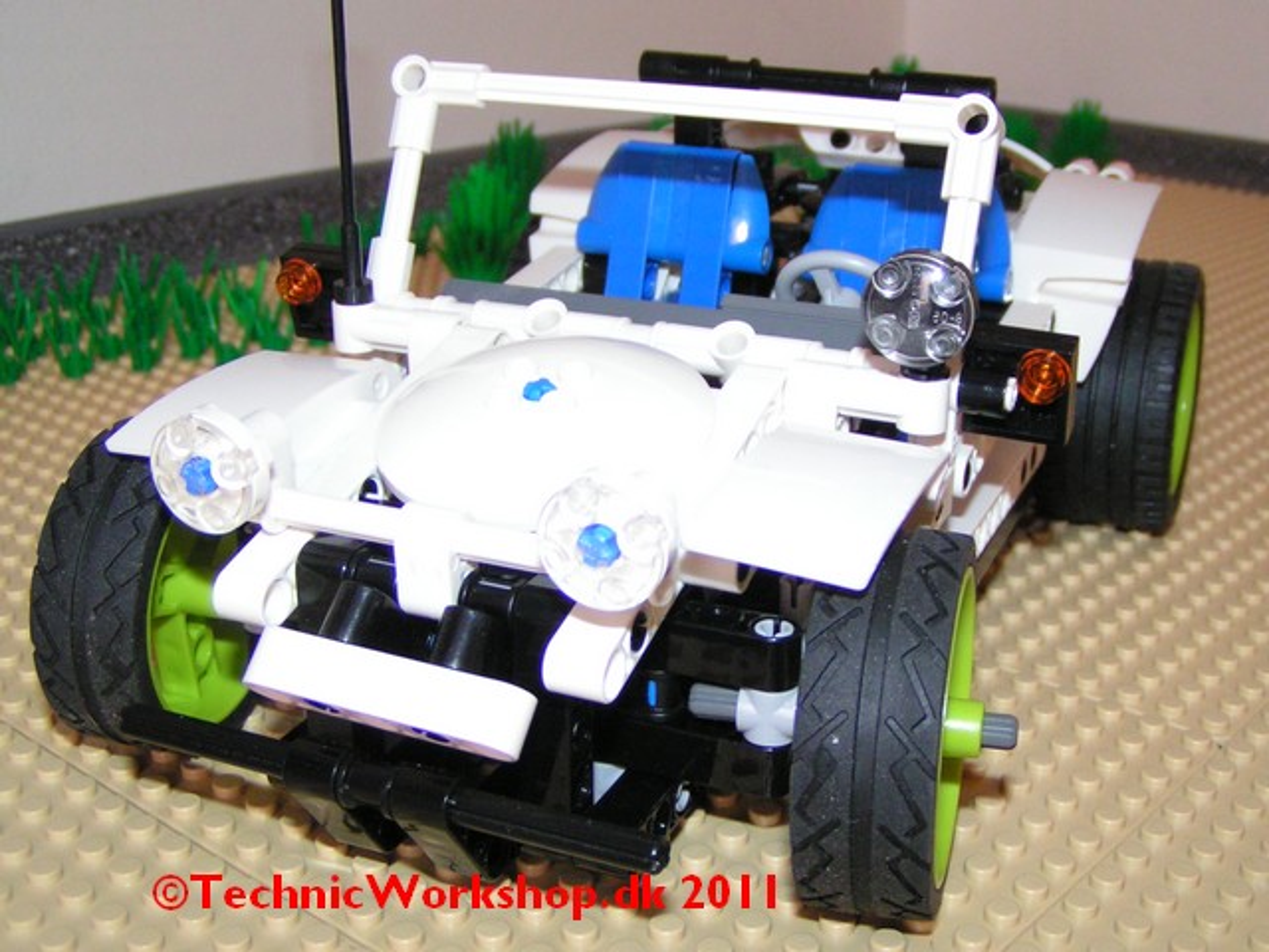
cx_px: 634
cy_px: 476
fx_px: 1393
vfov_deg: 37.7
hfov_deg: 49.0
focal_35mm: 38
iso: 200
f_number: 2.8
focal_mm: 5.8
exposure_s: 1/40
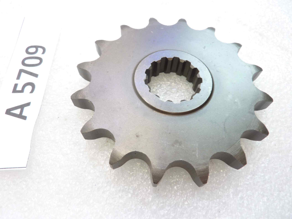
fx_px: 211
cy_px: 110
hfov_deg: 69.4
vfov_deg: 54.9
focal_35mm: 25
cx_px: 146
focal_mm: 4.1
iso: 80
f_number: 3.3
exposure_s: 1/10
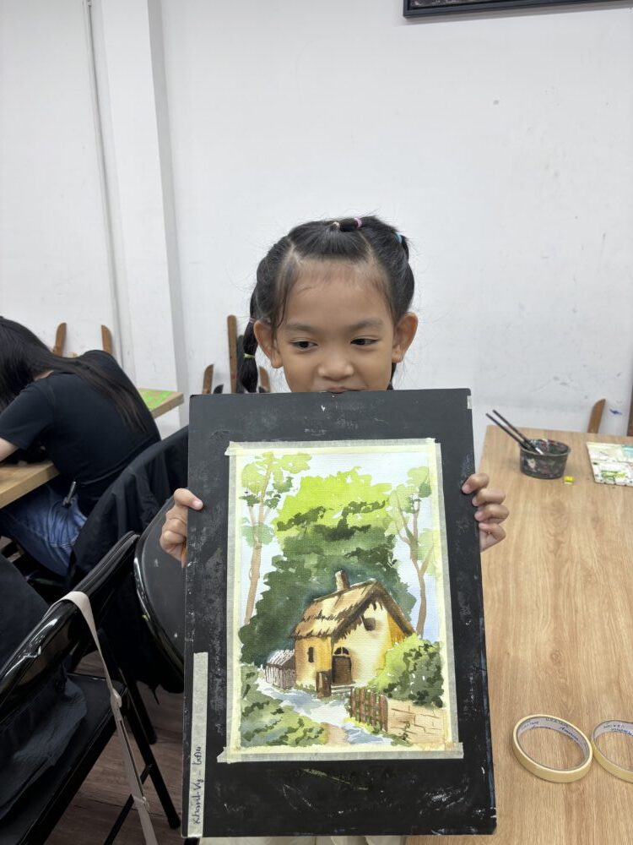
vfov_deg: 67.3
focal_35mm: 26
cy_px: 422
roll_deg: -1.6
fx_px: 634
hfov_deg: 53.1
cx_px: 316
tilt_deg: -19.1
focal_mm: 5.96
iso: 40
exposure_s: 1/100
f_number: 1.6
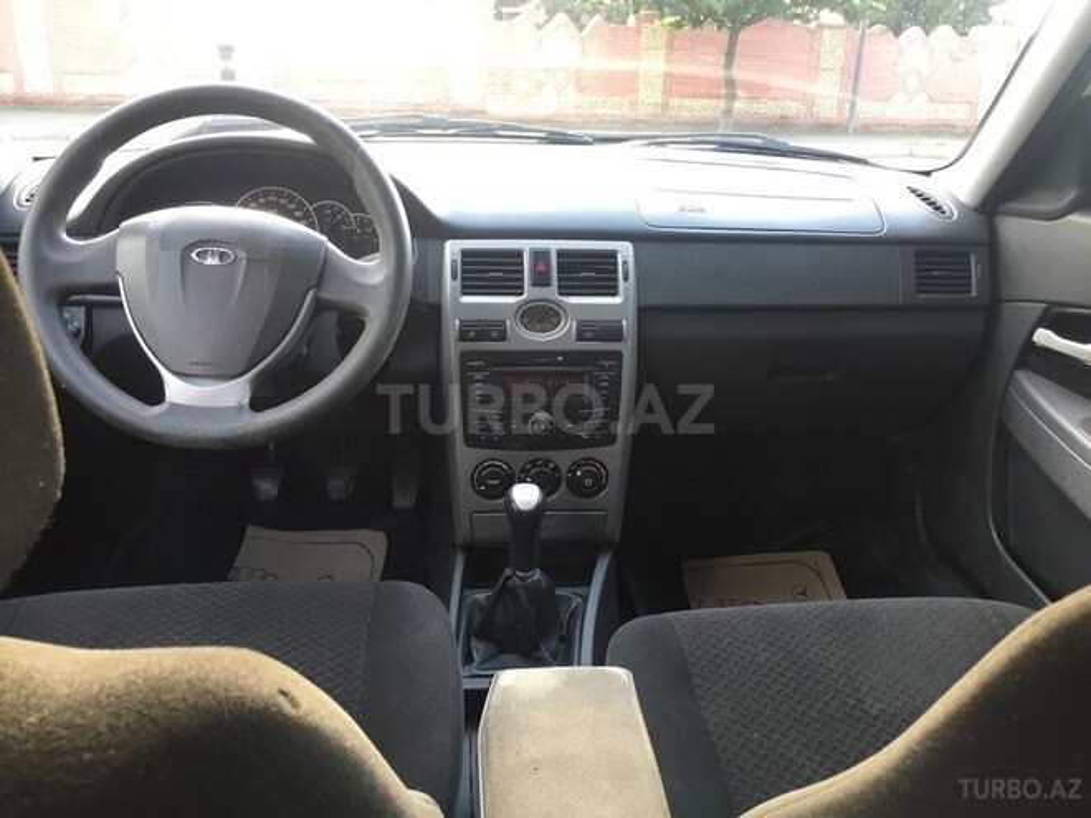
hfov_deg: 61.7
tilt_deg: -19.7
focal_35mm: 29
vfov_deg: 48.2
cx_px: 546
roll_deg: -2.3
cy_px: 409
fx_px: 914
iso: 32
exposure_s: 1/33
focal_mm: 4.15
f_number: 2.2
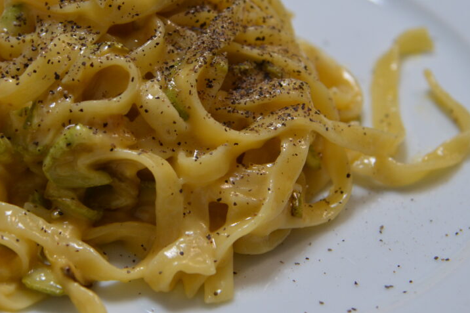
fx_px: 1536
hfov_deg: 17.3
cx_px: 152
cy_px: 117
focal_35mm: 118
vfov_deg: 11.6
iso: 800
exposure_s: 1/80
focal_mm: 55
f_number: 4.5
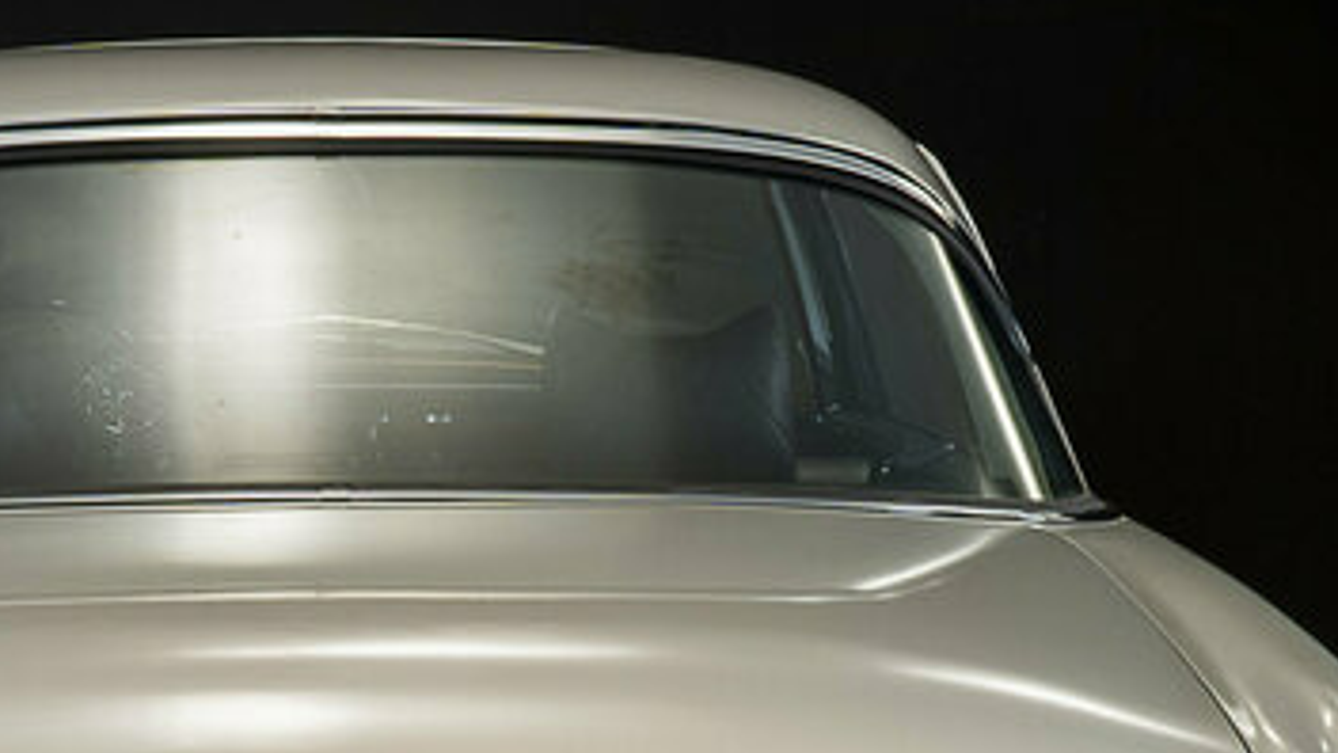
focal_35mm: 125
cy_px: 787
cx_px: 346
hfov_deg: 17.1
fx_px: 4435
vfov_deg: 9.6
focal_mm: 35
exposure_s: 1/1.67
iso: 250
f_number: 11
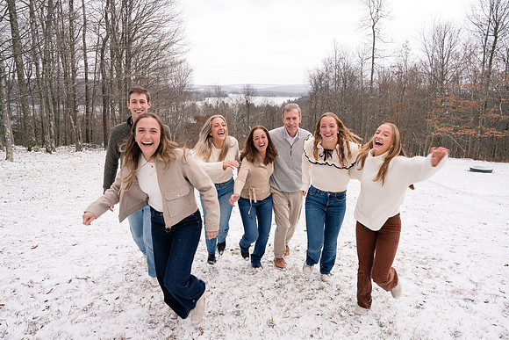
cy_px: 170
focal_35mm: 24
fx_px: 339
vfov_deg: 53.2
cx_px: 254
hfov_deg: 73.7
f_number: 6.3
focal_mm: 24
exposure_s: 1/250
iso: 400
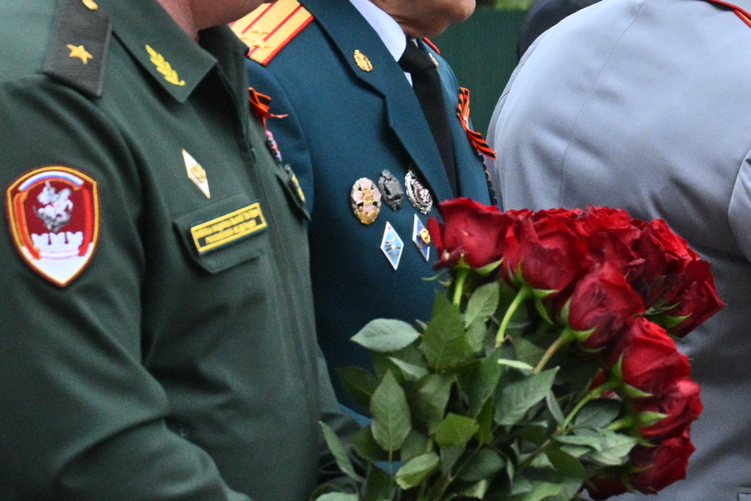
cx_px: 1036
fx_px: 5007
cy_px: 253
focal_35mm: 240
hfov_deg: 8.4
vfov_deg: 5.7
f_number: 5.6
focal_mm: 57
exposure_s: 1/2000
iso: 1600
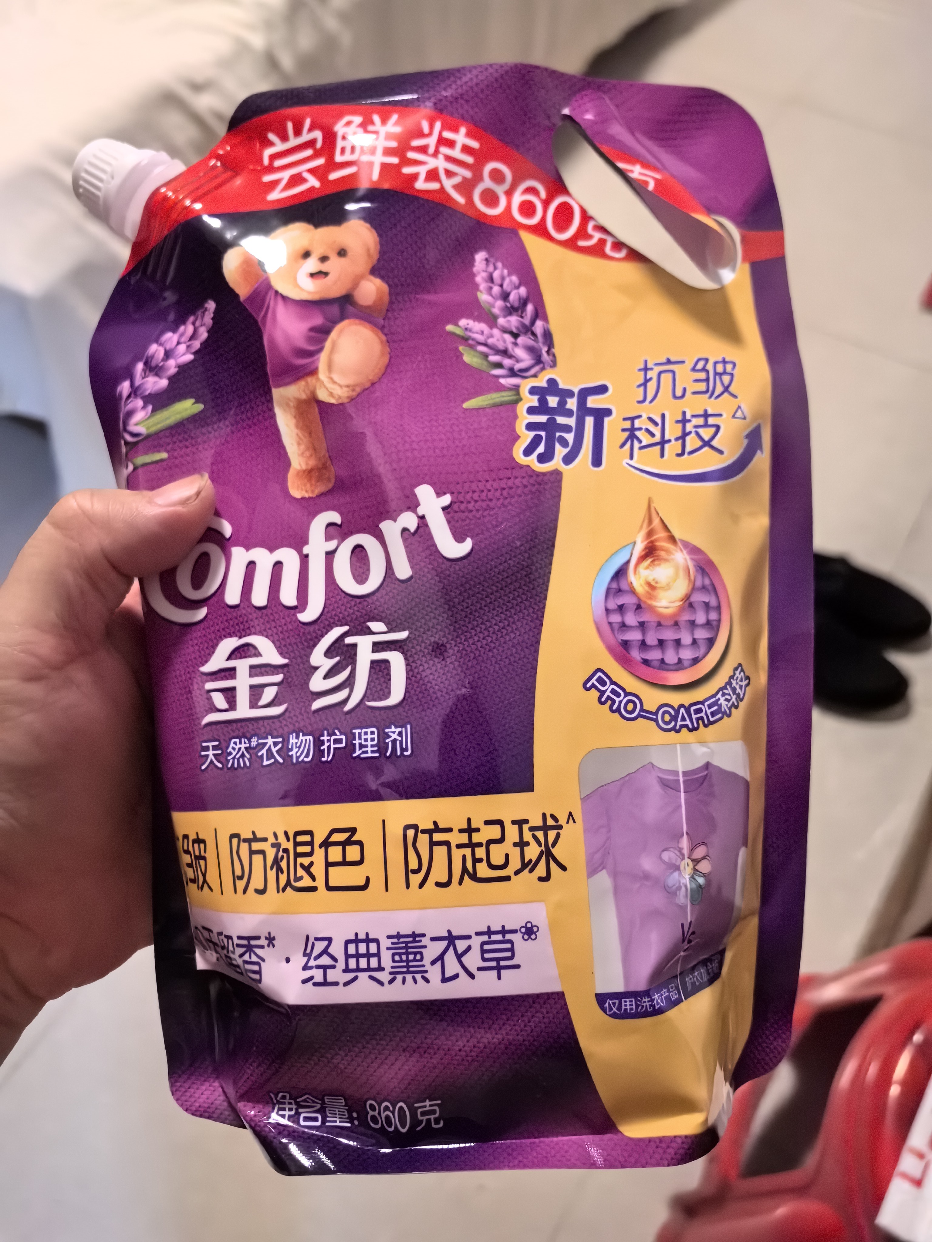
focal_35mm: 27
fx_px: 969
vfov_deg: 65.3
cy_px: 621
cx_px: 466
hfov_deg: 51.4
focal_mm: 5.75
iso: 6400
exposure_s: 1/484
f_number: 2
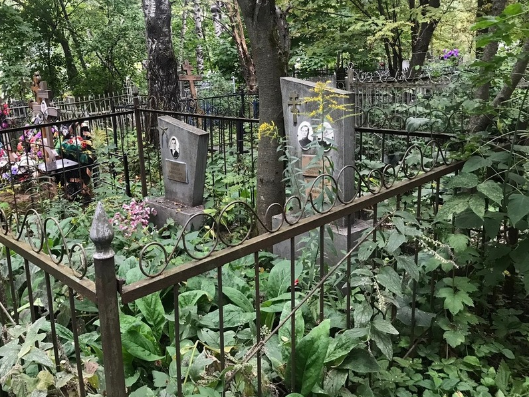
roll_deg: +5.5
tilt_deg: -13.1
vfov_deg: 39.5
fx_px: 550
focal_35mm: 36
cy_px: 162
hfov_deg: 50.8
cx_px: 196
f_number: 1.8
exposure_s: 1/25
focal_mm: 3.99
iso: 32
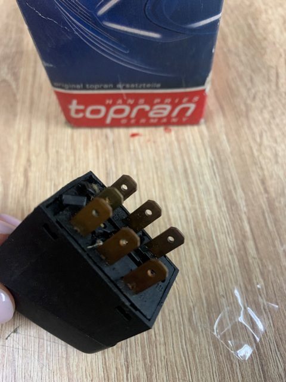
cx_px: 143
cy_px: 191
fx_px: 286
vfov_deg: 67.3
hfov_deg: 53.1
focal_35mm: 26
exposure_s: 1/60
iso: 320
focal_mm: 4.25
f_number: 1.8
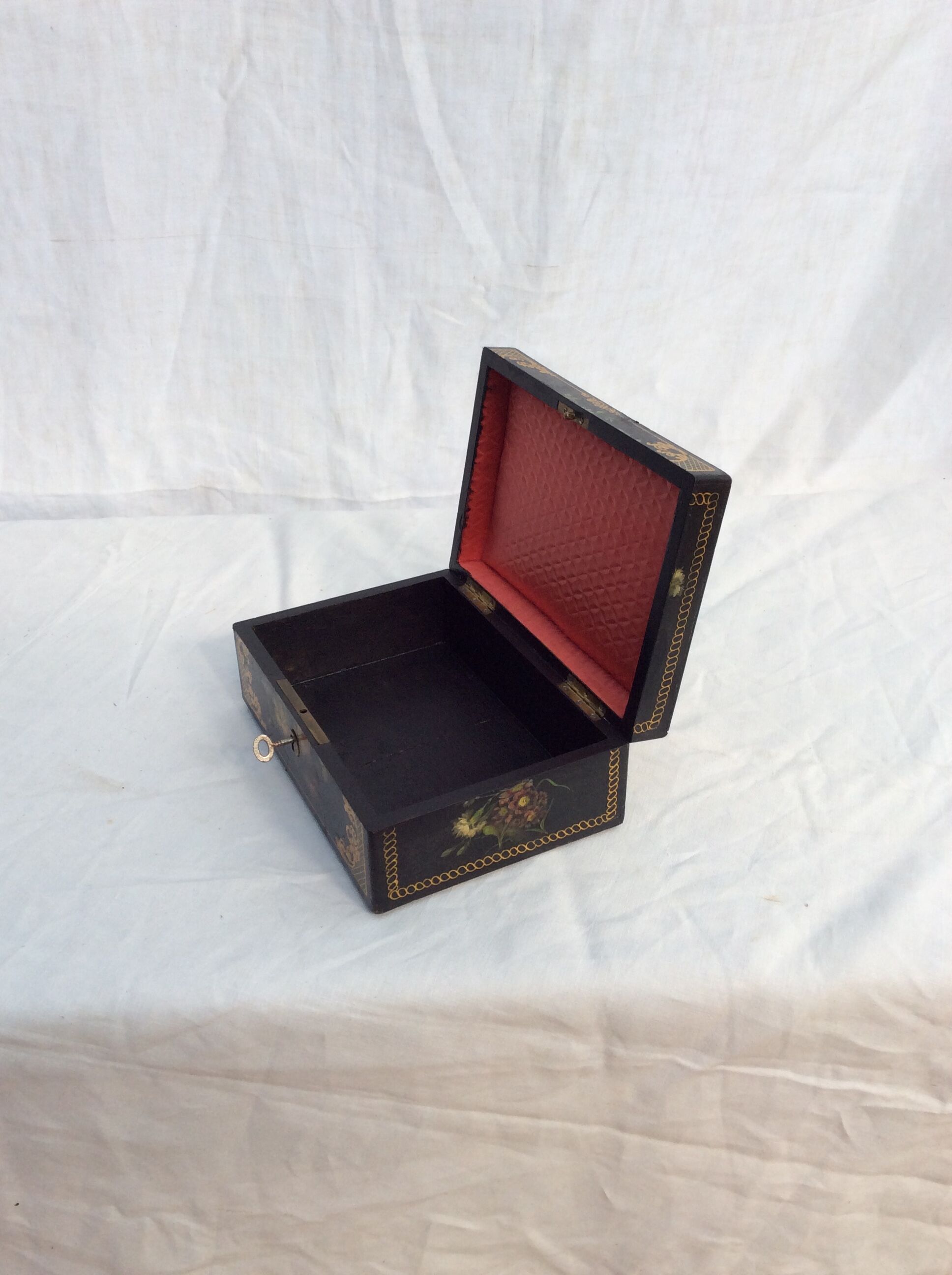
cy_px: 638
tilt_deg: -33.7
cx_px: 476
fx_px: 1177
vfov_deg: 56.9
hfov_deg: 44.1
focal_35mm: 32
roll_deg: +1.3
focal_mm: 3.3
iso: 32
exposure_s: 1/122
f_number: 2.4
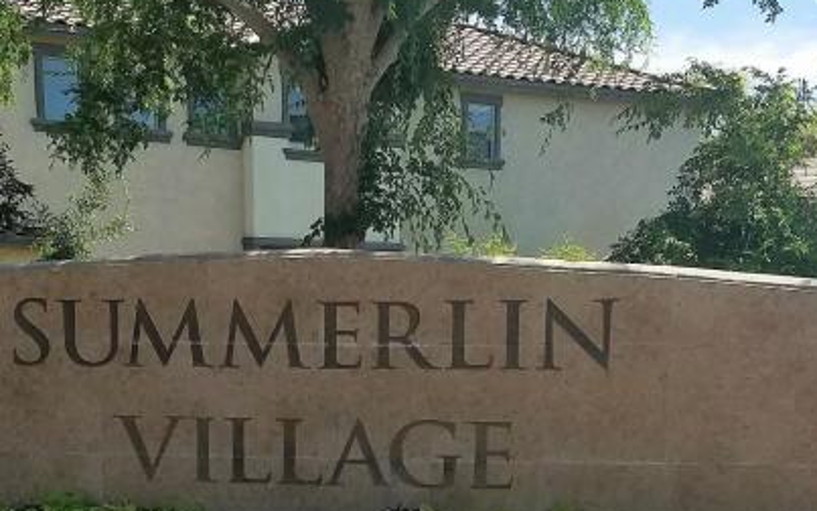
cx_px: 422
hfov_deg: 29.4
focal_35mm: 70
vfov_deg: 18.1
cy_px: 523
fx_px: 1559
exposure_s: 1/1900
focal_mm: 4.2
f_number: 1.7
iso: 50
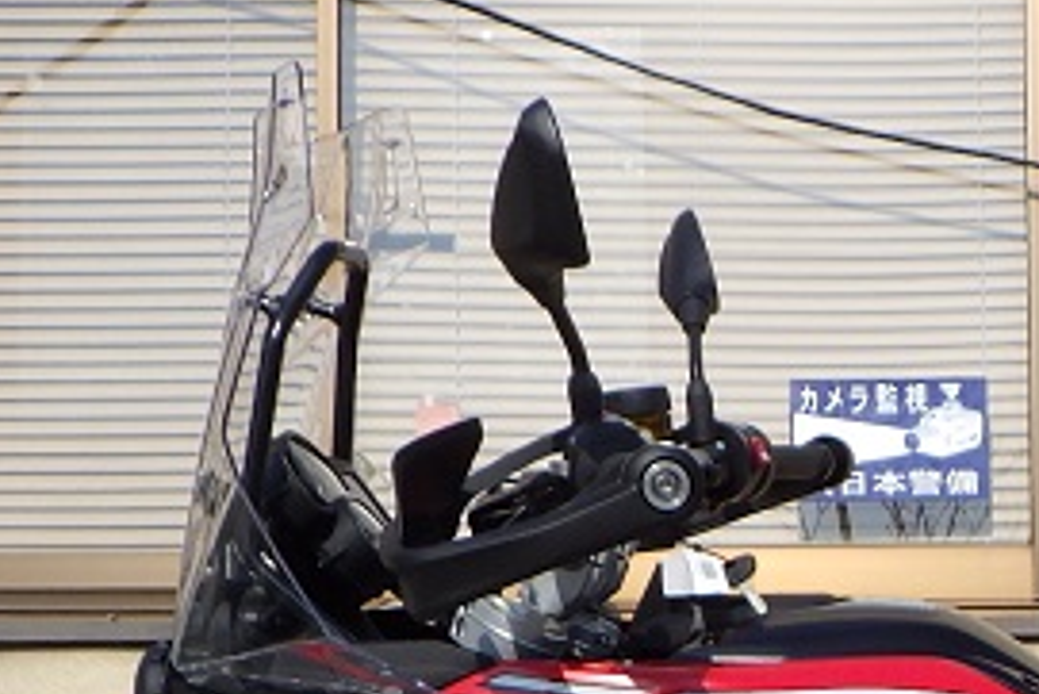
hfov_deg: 22.5
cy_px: 1051
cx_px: 1089
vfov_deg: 14.8
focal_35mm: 86
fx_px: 2483
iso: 125
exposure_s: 1/1250
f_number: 4.2
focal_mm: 5
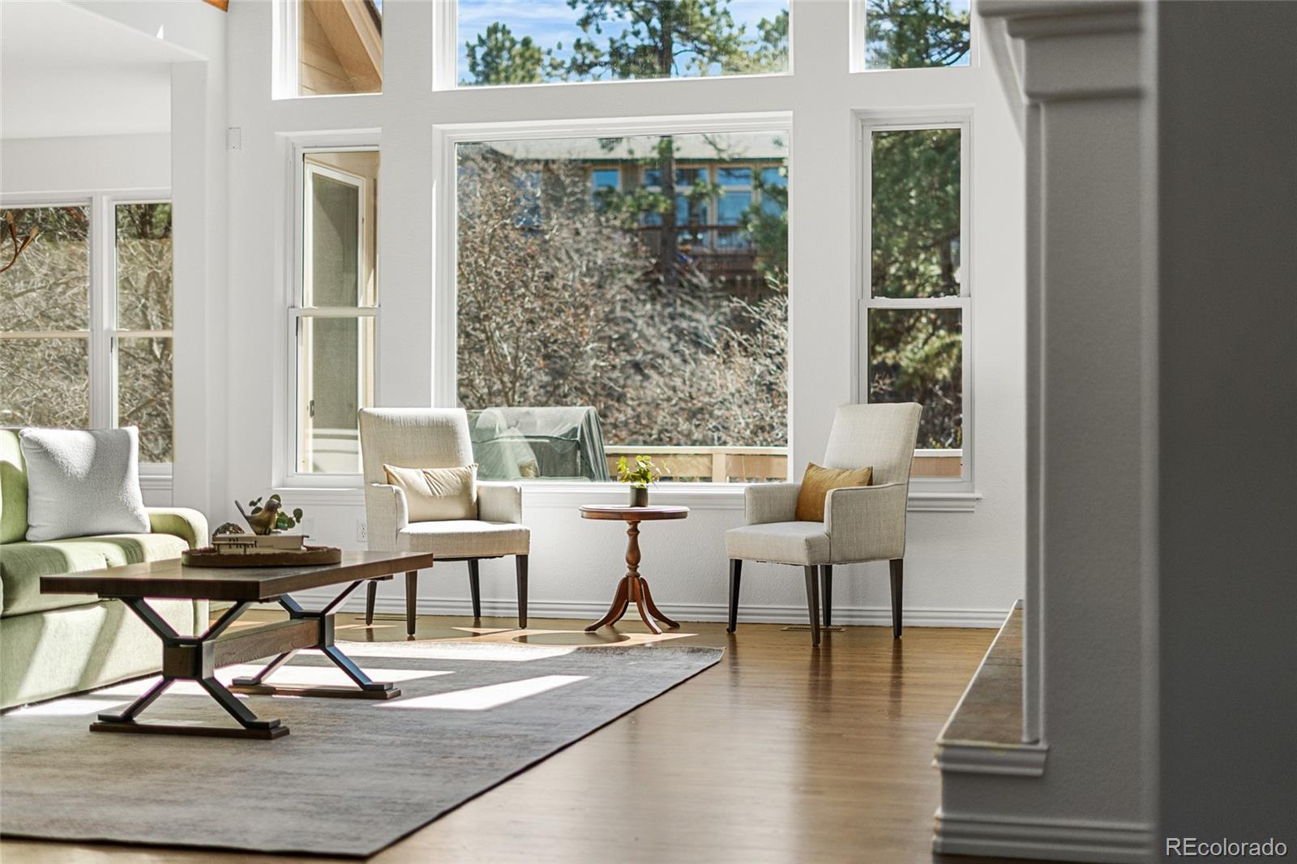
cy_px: 432
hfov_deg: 39.6
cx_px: 648
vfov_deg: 27.0
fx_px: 1801
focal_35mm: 50
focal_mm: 50
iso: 500
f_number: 1.8
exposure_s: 1/2000
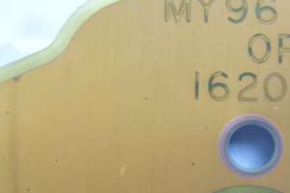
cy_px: 71
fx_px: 572
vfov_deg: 19.2
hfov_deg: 27.0
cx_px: 284
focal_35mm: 71
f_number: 1.8
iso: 125
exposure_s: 1/80
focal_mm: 10.4
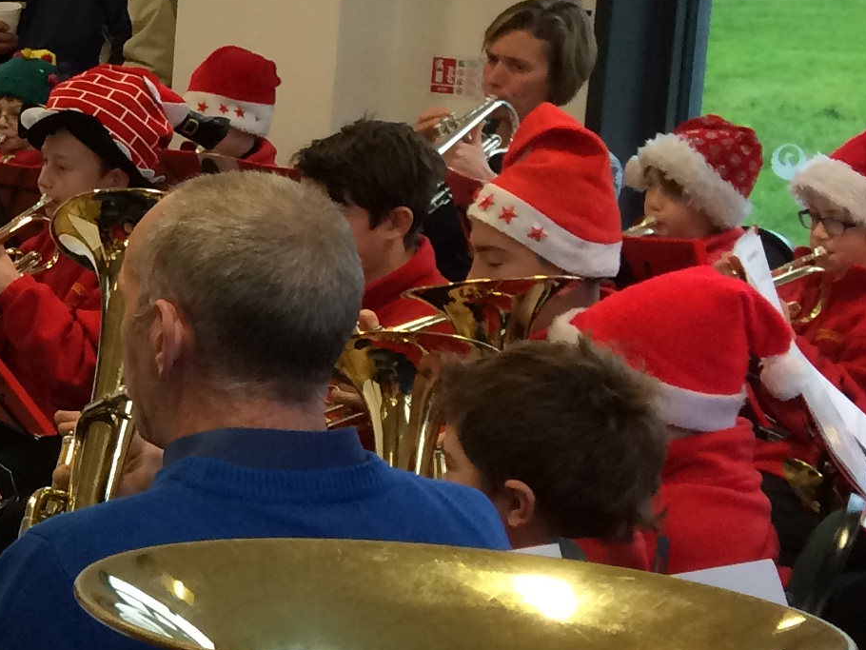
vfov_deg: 14.2
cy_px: 382
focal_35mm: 104
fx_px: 2602
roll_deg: +1.2
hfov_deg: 16.1
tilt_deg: -11.5
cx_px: -682
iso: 50
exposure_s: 1/33
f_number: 2.2
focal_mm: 4.15
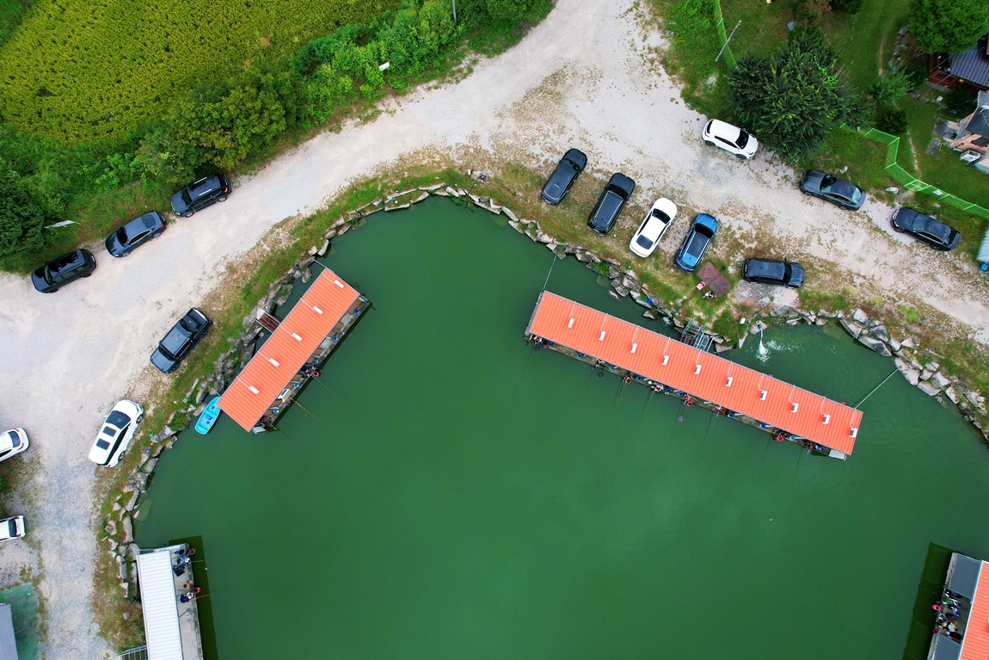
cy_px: 330
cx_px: 494
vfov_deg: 57.2
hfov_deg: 78.6
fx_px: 604
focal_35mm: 22
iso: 110
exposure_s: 1/320
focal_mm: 8.38
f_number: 2.8
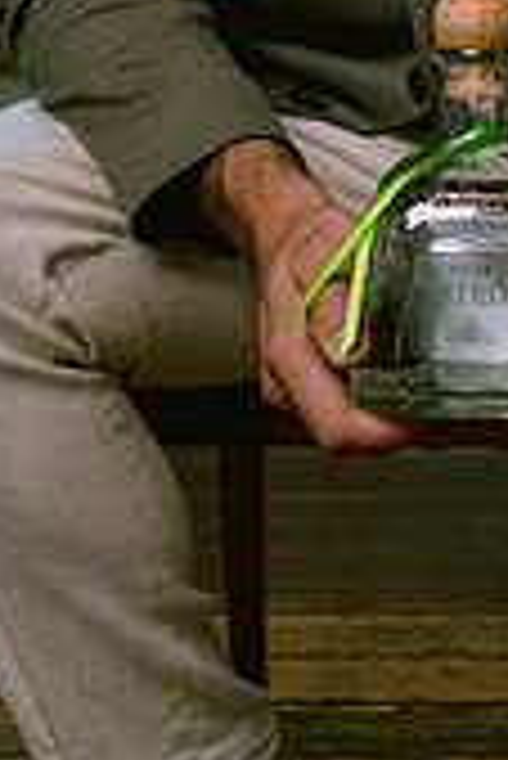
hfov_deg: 14.4
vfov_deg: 20.0
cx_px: 548
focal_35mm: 93
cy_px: -234
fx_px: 1964
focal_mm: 35
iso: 200
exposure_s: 1/160
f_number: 5.6
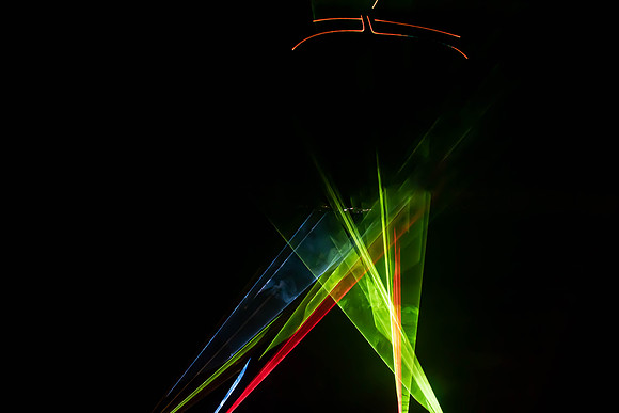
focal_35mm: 70
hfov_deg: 28.8
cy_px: 206
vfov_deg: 19.5
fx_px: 1204
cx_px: 310
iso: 6400
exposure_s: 1/250
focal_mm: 70
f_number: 5.6
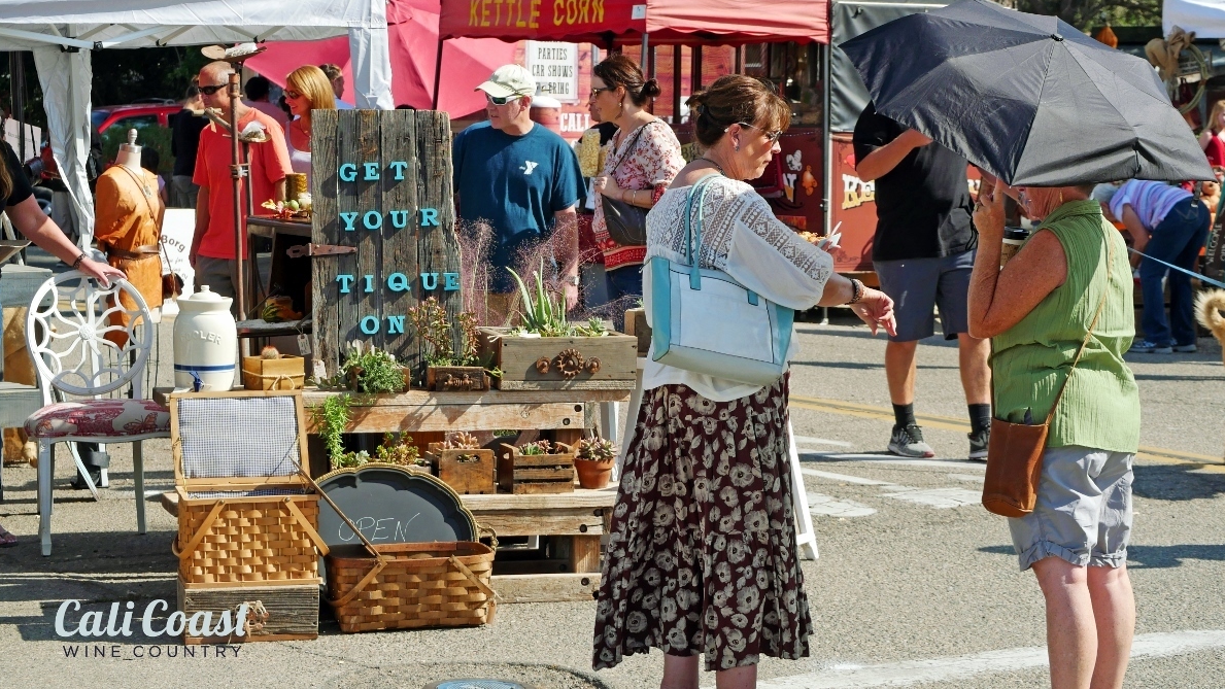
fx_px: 3216
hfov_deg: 21.6
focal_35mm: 99
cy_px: 227
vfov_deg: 12.2
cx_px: 617
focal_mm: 45
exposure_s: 1/640
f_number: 5.6
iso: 200
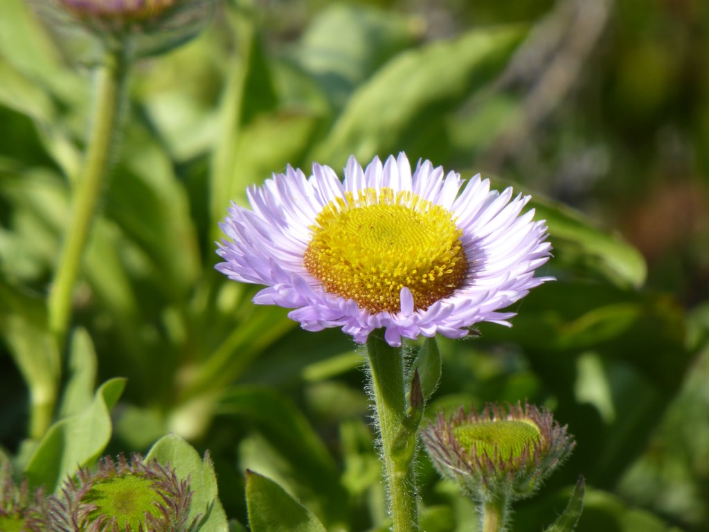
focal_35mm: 720
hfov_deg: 2.8
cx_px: 354
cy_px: 266
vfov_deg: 2.1
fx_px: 14747
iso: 100
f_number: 6.4
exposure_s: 1/320
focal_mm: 129
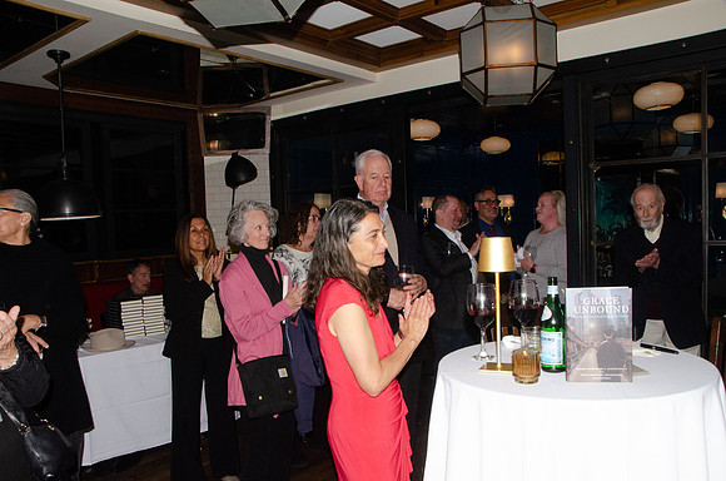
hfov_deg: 67.5
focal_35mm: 27
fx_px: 543
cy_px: 240
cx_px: 363
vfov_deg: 47.7
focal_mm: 18
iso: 2500
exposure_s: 1/200
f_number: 16
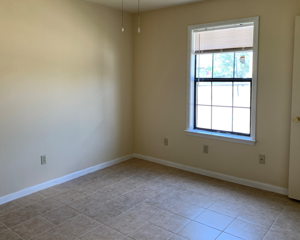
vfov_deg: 47.0
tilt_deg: -4.8
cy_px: 103
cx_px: 131
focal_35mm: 31
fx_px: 275
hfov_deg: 57.0
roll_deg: -0.3
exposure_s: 1/107
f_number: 1.8
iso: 100
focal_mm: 4.25
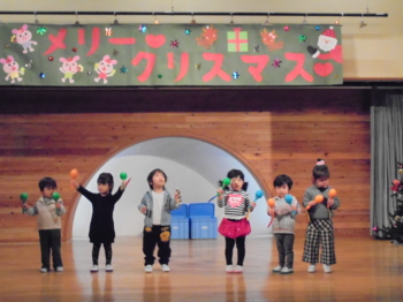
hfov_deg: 38.9
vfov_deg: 29.6
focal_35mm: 49
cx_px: 202
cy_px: 151
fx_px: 570
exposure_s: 1/60
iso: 1600
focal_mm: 8.9
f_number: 4.8
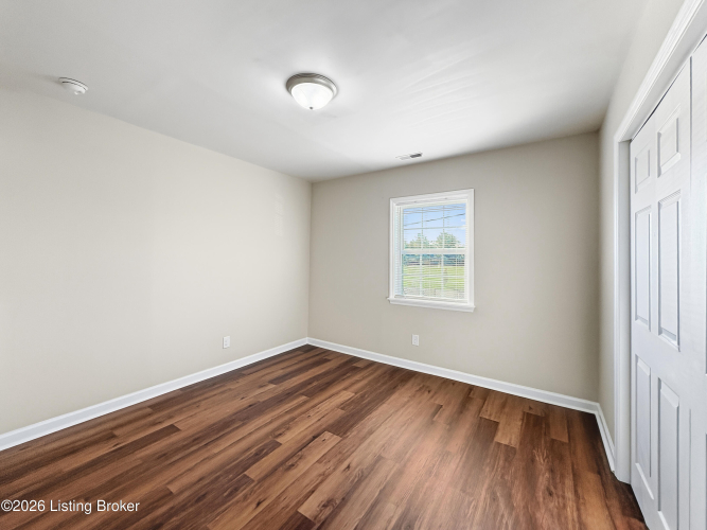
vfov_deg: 85.7
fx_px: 286
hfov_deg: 102.1
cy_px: 265
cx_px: 354
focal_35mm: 14
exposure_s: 1/120
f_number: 2.2
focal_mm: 2.22
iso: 80
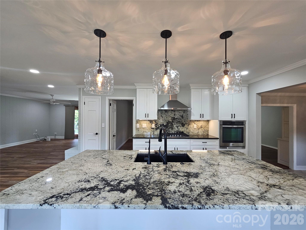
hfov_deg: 106.2
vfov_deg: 89.9
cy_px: 115
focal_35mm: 13
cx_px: 153
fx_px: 115
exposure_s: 1/60
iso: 100
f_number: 2.2
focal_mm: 2.2
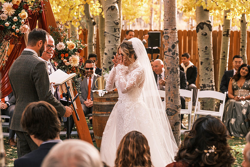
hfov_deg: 18.3
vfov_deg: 12.2
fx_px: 778
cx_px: 125
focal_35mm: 112
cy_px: 84
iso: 400
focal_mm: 74.4
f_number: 4
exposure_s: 1/500
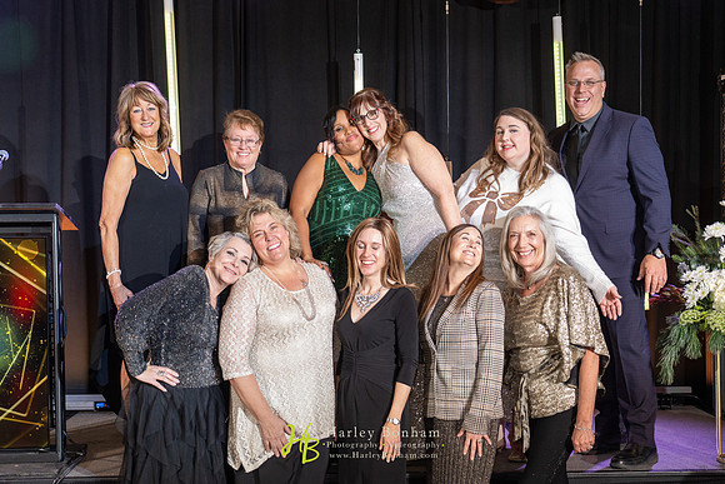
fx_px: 1007
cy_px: 242
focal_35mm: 50
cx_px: 362
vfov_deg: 27.0
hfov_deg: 39.6
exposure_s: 1/200
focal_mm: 50
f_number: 4
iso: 2000
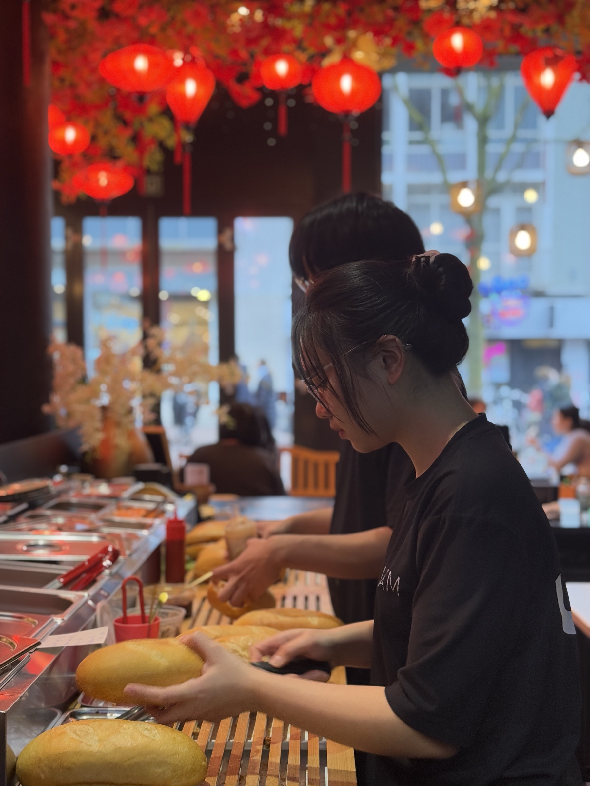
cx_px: 295
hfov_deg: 30.3
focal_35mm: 48
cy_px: 393
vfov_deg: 39.7
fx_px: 1091
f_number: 1.78
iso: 200
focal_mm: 6.76
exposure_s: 1/50
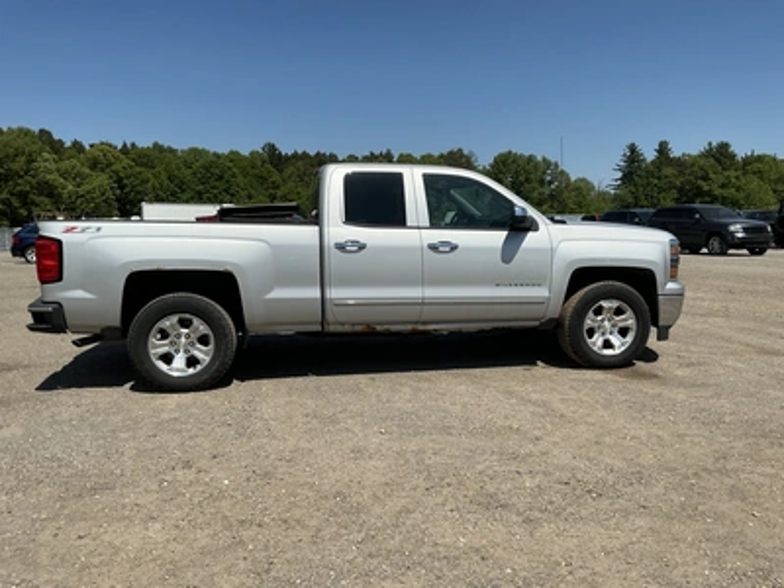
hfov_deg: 63.4
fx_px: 634
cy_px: 294
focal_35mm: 28
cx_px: 392
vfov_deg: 49.7
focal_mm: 3
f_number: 1.8
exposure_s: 1/3322
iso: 25
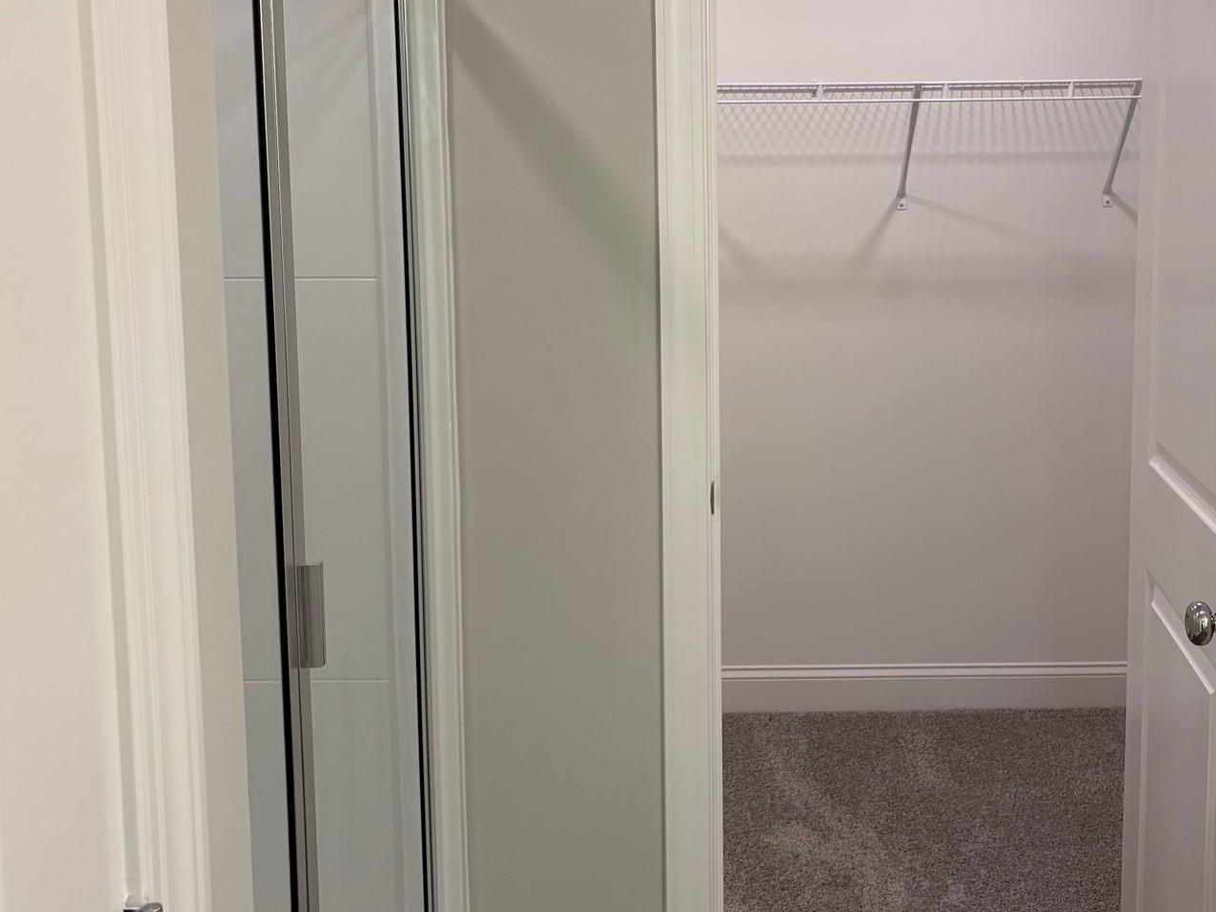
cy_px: 329
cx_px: 750
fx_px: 1475
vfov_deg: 34.1
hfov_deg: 44.5
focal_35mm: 42
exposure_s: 1/120
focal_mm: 5.96
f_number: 1.6
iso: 80
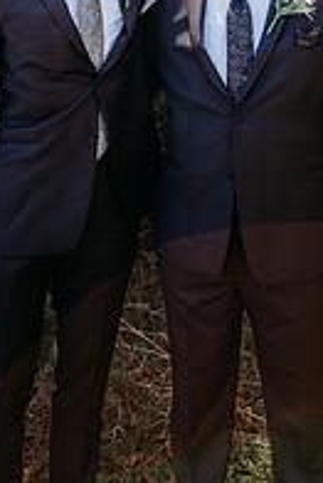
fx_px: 739
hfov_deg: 24.6
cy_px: -25
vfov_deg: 32.6
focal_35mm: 55
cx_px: 143
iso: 125
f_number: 2.8
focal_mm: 24
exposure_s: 1/400
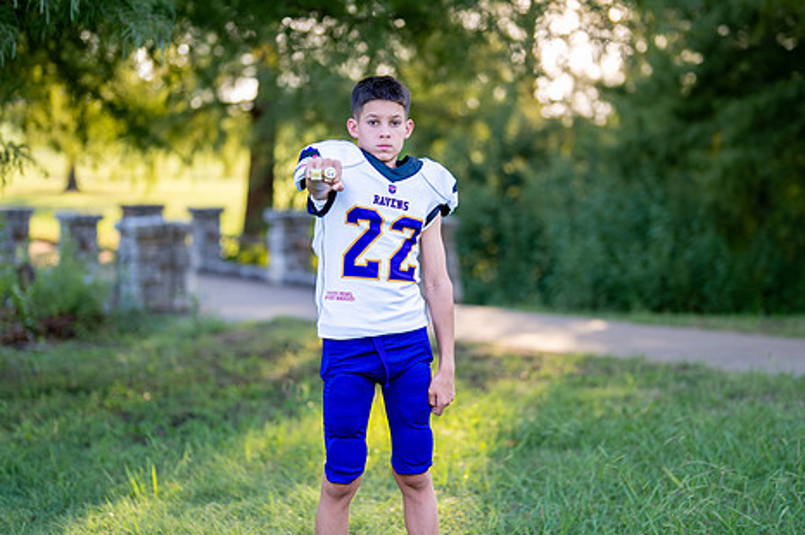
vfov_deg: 16.8
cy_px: 273
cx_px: 407
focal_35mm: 81
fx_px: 1810
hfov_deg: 25.1
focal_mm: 50
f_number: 1.2
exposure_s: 1/1000
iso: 125
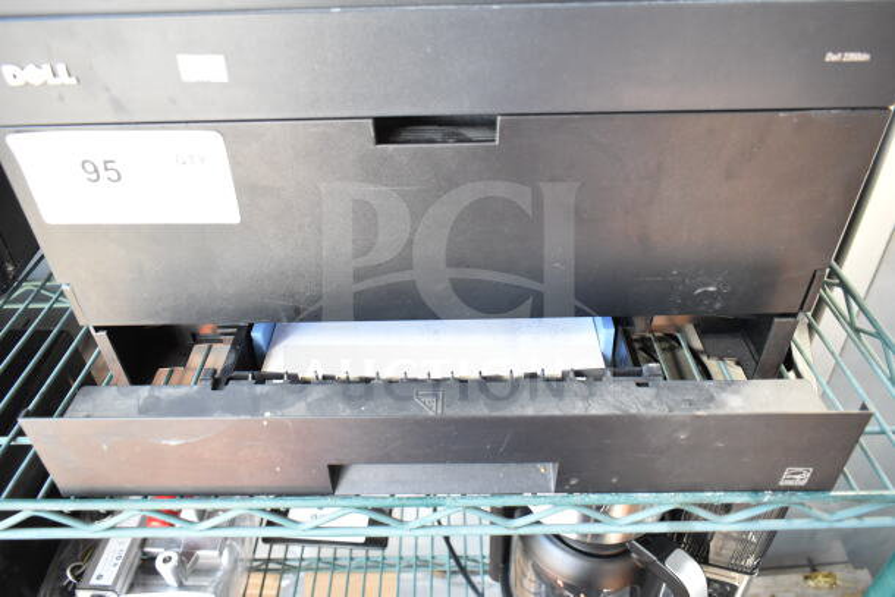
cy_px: 298
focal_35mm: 27
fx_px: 671
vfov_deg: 48.0
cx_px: 448
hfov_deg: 67.4
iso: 1600
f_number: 4.5
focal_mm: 18
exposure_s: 1/80
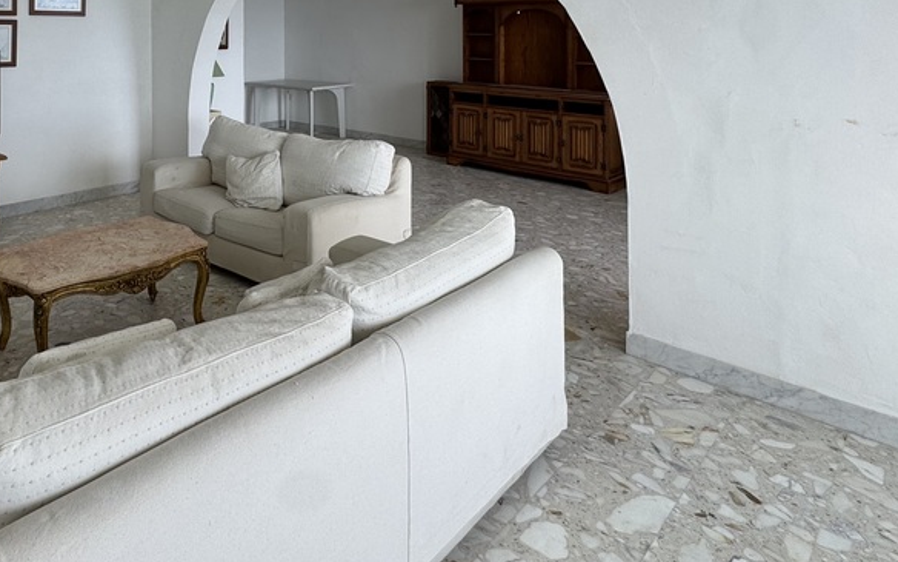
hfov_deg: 66.2
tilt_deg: +0.2
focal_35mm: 26
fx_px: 636
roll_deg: -0.3
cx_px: 228
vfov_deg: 42.2
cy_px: 22
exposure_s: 1/143
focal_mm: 2.22
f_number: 2.2
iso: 40
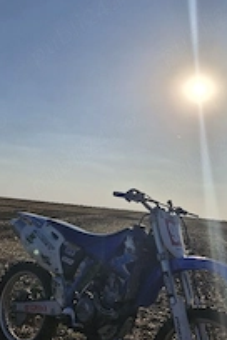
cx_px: 117
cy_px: 173
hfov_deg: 28.6
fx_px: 445
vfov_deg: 41.9
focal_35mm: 47
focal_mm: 5.54
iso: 50
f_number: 1.8
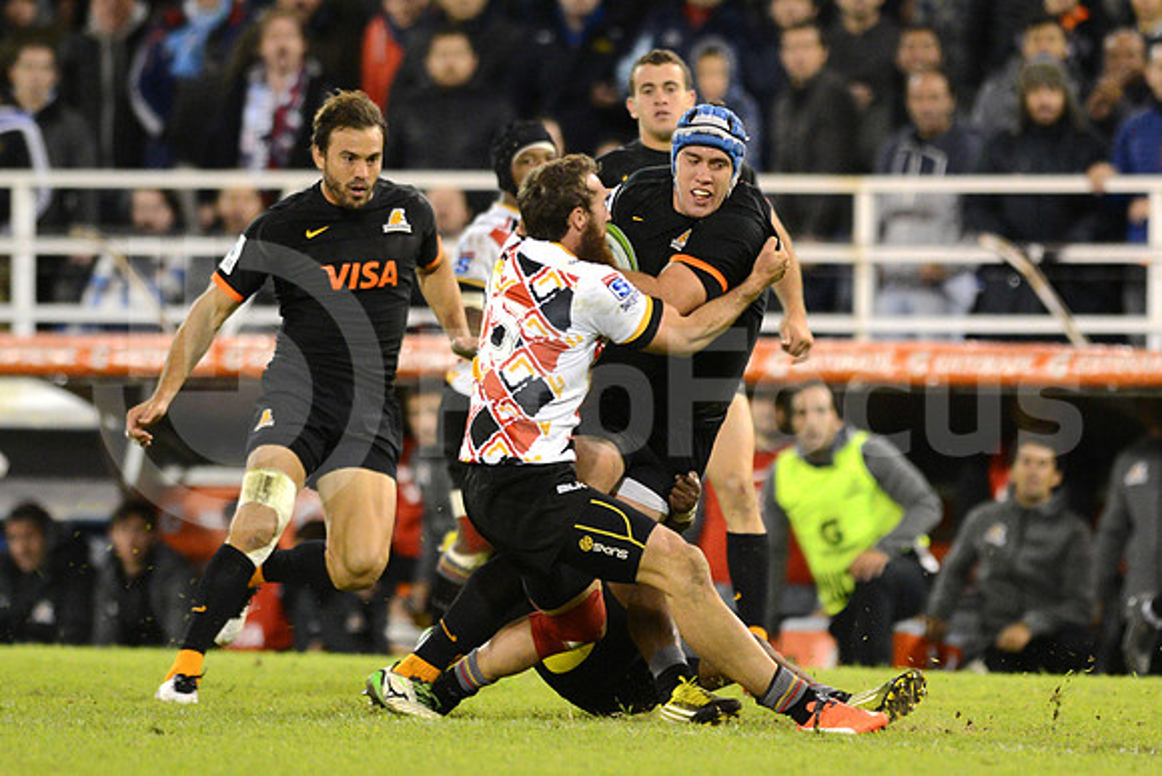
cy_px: 388
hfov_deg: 6.9
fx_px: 9685
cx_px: 581
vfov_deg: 4.6
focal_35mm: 300
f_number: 2.8
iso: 3200
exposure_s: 1/800
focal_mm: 300
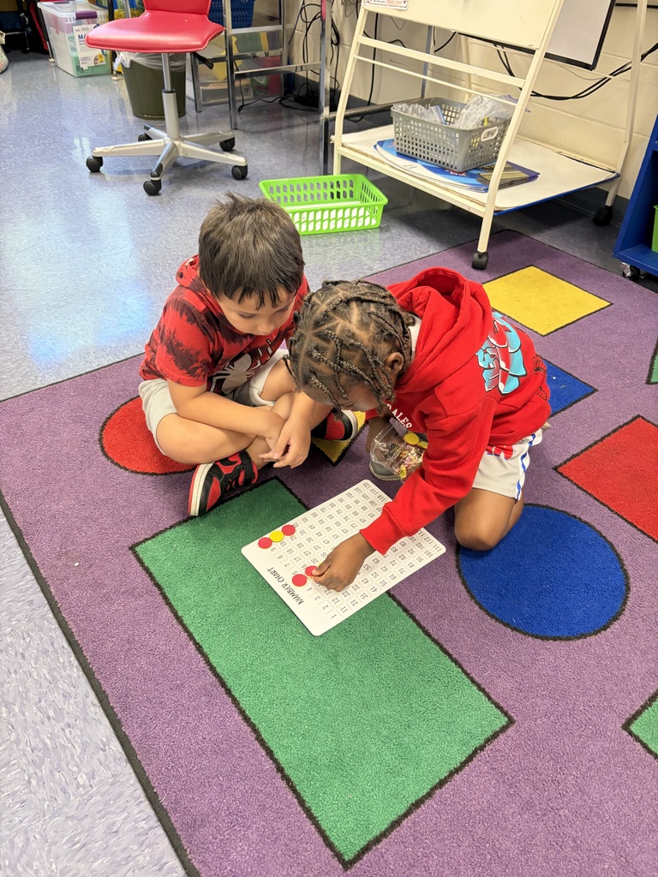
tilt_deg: -39.6
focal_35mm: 26
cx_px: 329
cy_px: 438
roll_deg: -1.1
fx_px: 659
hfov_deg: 53.1
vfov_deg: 67.3
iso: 200
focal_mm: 5.96
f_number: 1.6
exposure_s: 1/60
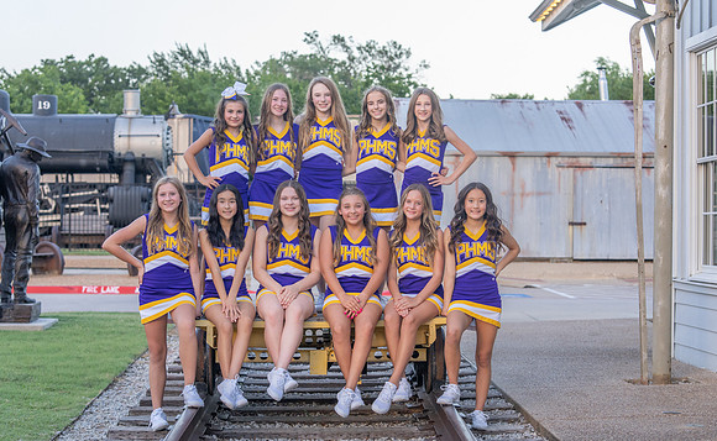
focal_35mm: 77
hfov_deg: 27.0
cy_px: 247
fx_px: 1493
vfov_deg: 16.8
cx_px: 354
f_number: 4
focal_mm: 70
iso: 640
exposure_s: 1/320
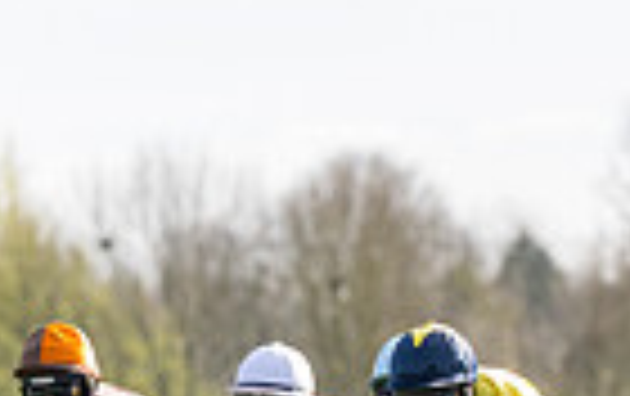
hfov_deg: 2.0
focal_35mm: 1035
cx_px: 687
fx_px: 17799
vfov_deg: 1.3
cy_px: 575
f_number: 4
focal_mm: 165
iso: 400
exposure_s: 1/1600
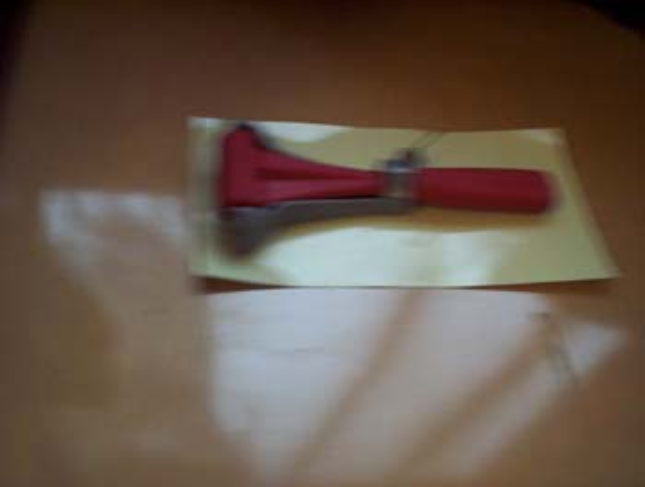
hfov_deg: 48.9
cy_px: 244
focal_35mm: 38
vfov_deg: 37.8
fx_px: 710
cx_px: 322
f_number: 4.5
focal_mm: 4.99
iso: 200
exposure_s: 1/9.54
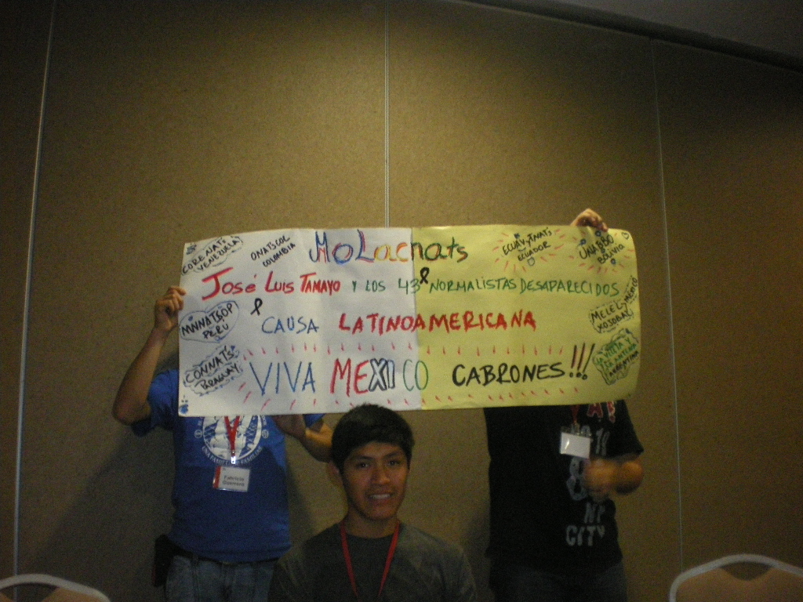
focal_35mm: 36
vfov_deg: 39.7
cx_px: 402
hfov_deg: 51.4
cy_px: 301
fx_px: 835
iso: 800
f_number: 3.1
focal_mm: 6.3
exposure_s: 1/50
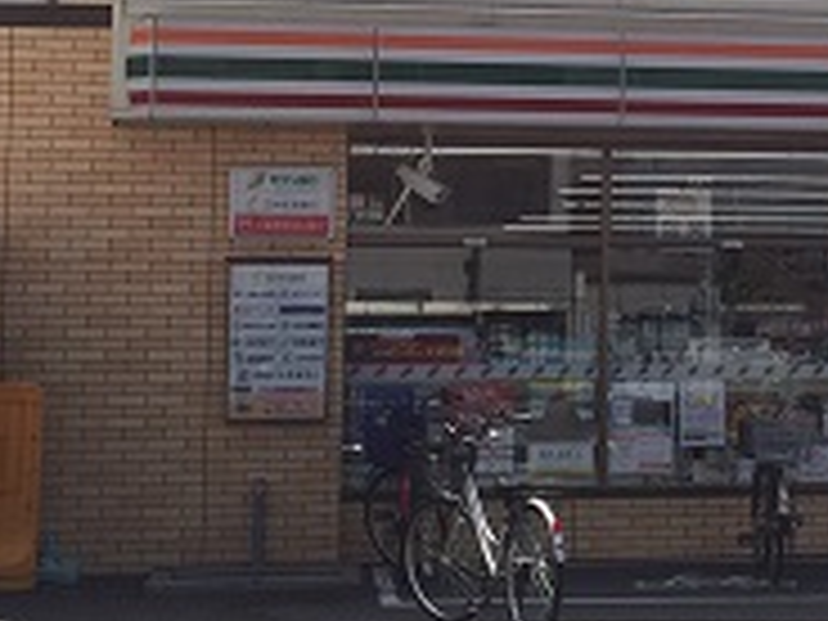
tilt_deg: +6.1
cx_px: 853
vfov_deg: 14.3
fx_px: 2464
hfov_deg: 18.5
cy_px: 122
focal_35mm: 103
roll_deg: -0.8
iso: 32
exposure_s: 1/2639
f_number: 2.2
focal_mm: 4.15
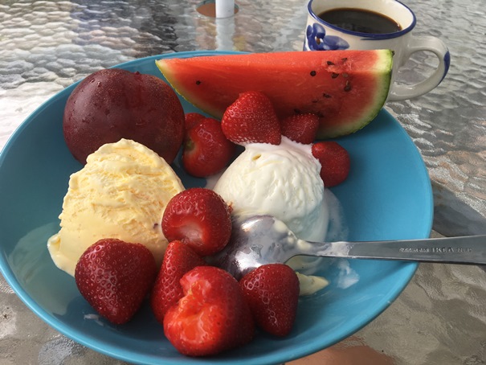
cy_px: 182
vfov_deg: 48.2
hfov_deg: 61.6
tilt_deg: -45.7
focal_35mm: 29
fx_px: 407
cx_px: 243
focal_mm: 4.15
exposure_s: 1/346
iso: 25
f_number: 2.2
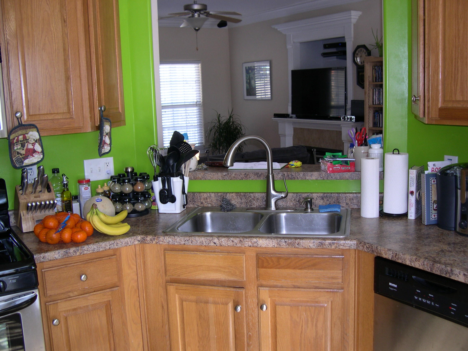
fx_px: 514
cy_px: 176
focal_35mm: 38
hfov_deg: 49.0
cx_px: 234
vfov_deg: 37.7
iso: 100
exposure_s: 1/30
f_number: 2.8
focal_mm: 8
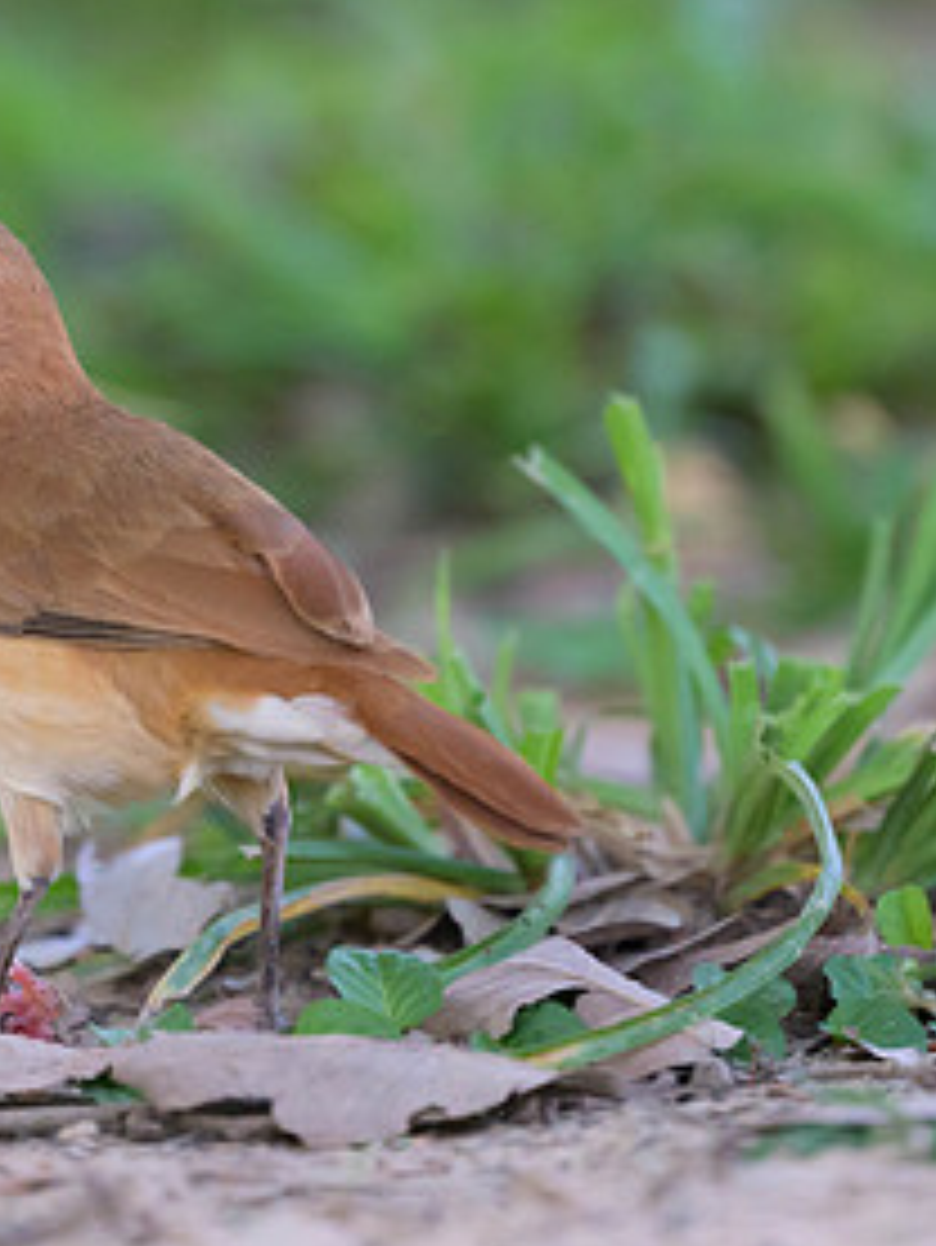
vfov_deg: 1.2
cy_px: 479
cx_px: 247
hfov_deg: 0.9
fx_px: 61531
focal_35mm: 1708
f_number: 4
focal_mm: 560
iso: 2500
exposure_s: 1/1250
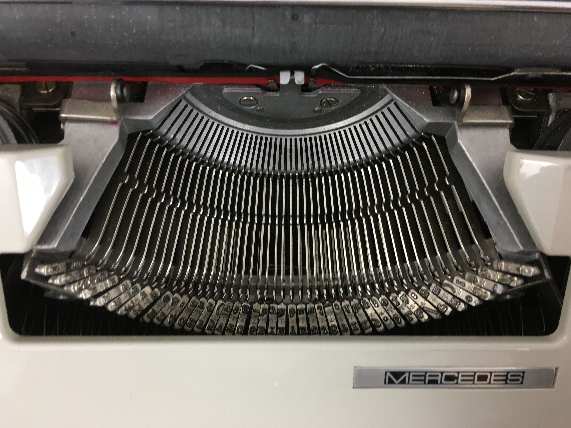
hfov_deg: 61.7
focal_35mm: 29
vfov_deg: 48.2
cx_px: 286
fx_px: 478
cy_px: 214
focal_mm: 4.15
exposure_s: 1/17
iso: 40
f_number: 2.2
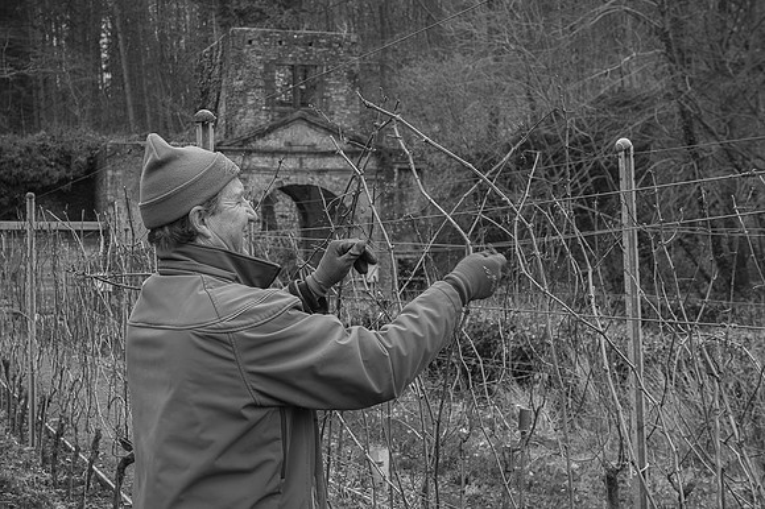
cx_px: 325
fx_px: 1222
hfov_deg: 34.7
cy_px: 216
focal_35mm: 58
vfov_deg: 23.5
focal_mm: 50
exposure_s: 1/125
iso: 800
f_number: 8
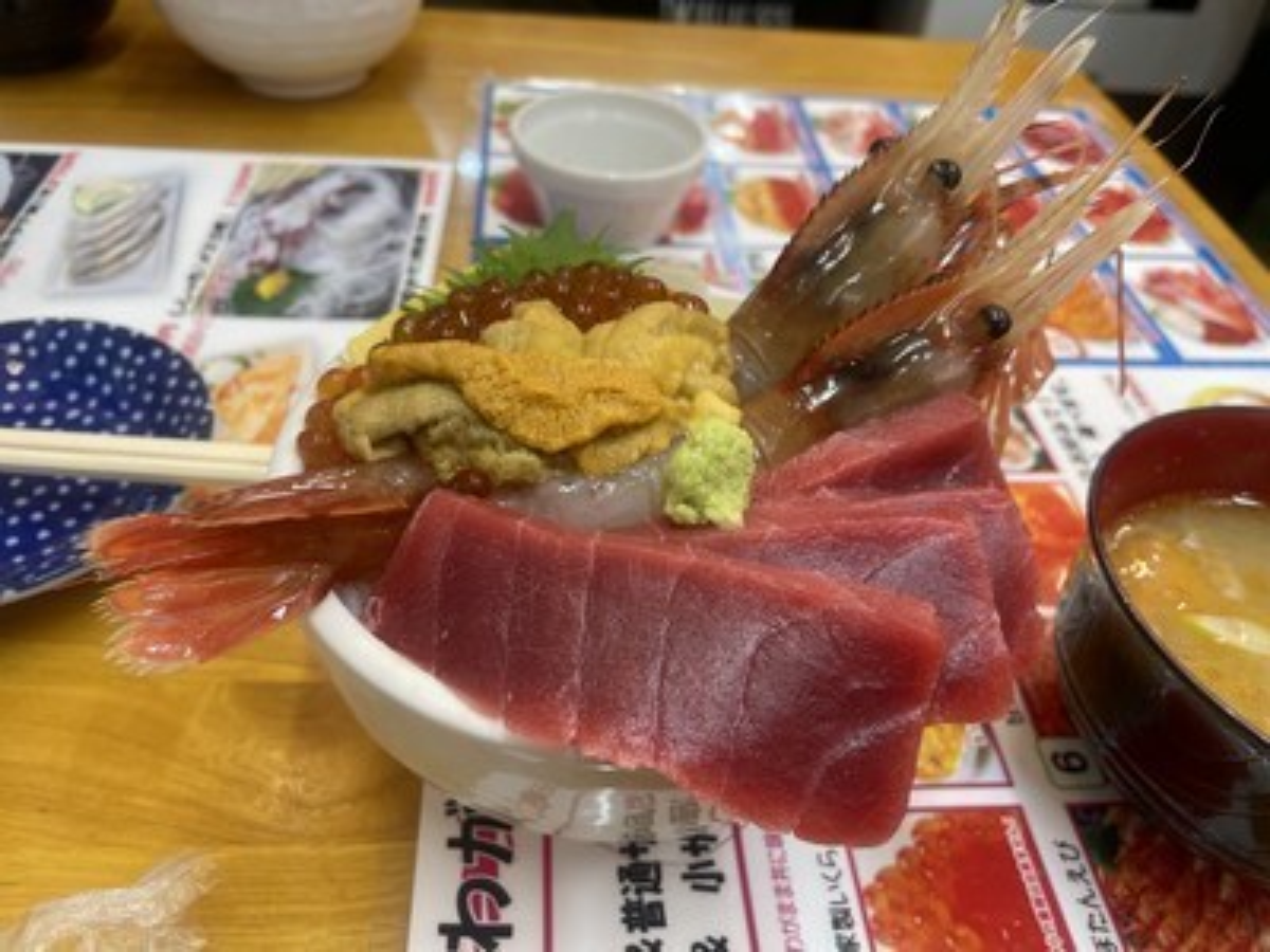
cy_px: 476
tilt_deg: -43.4
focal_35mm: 26
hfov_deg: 67.3
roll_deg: -5.1
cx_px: 635
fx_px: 954
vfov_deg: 53.1
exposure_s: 1/100
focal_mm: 4.2
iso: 64
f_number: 1.6
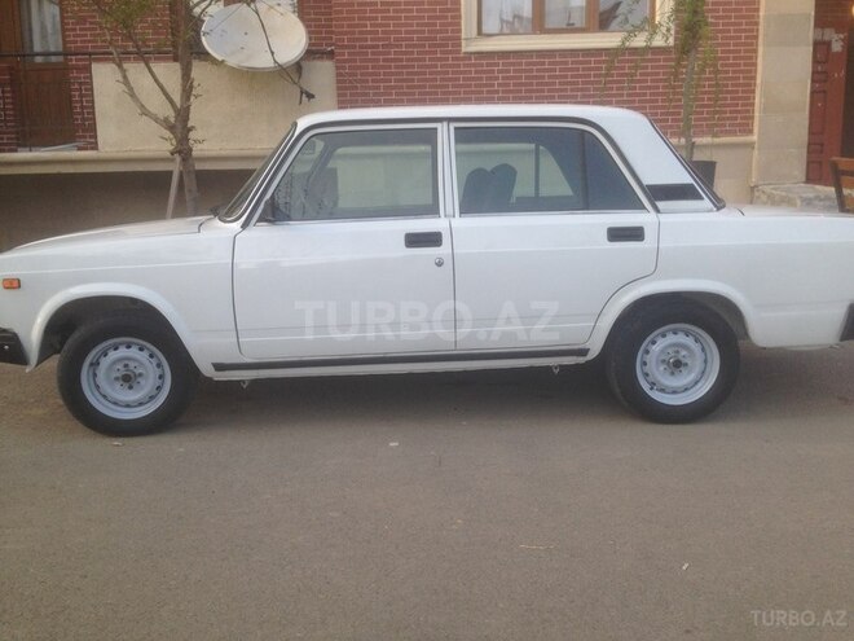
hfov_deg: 55.4
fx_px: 814
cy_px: 320
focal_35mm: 33
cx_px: 427
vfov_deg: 42.9
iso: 50
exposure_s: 1/224
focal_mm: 4.12
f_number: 2.4
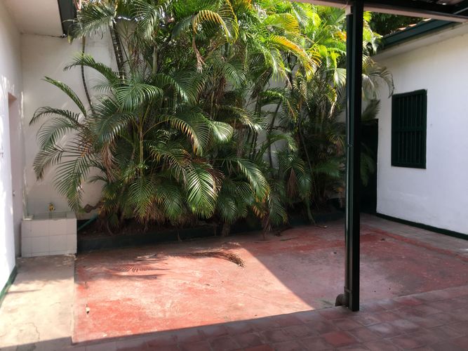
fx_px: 392
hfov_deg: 61.7
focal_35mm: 29
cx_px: 234
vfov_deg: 48.2
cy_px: 176
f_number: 2.2
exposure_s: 1/334
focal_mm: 4.15
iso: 25
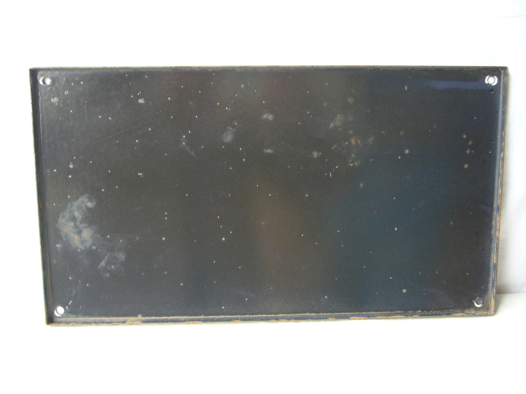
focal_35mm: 35
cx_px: 263
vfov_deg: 40.7
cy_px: 197
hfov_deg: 52.6
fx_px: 532
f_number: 2.8
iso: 100
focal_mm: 5.8
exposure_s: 1/20
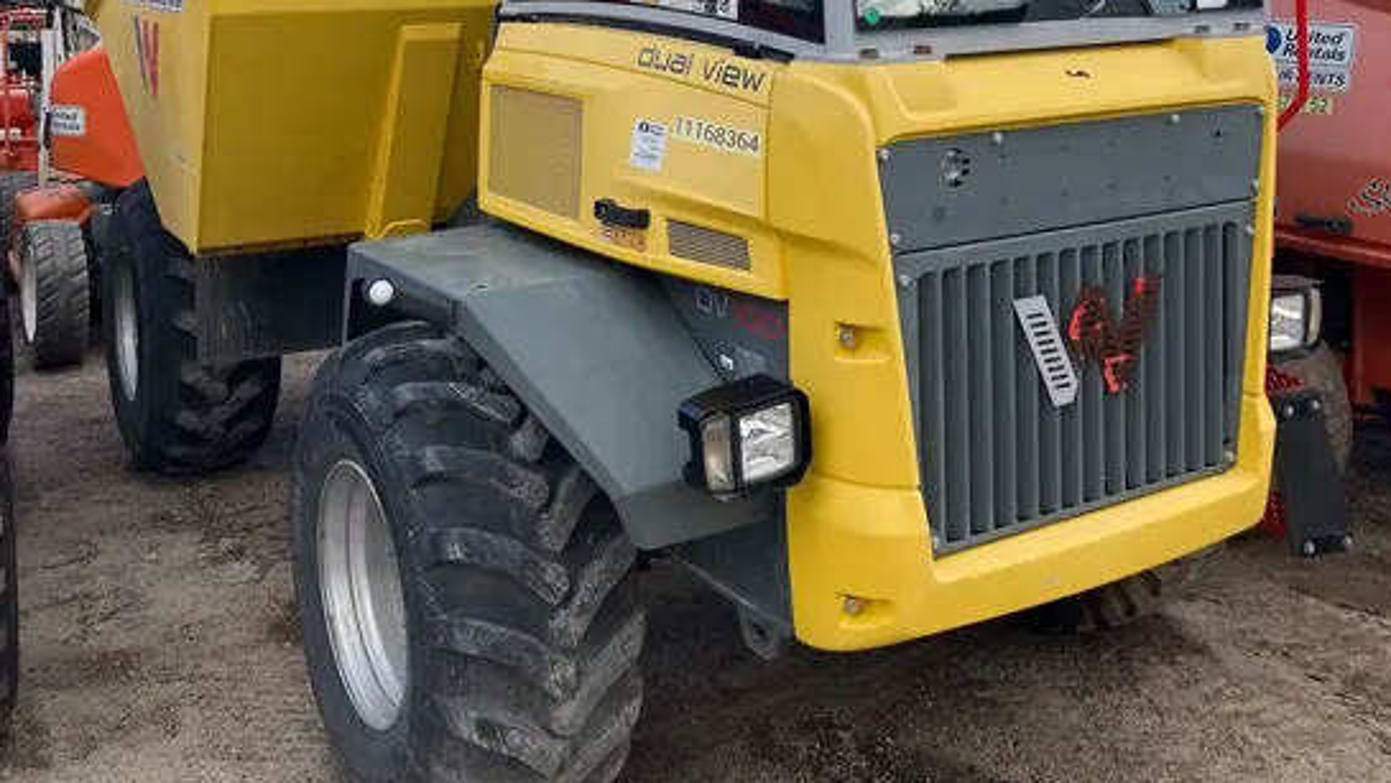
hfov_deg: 49.4
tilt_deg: -2.5
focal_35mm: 41
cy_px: -32
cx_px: 699
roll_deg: -0.6
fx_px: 1513
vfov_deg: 27.1
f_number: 1.8
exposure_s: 1/522
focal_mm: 3.99
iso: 32
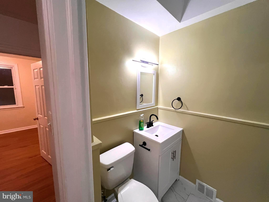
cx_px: 134
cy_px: 101
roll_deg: -1.1
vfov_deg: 89.9
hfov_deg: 106.2
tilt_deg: -8.9
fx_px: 101
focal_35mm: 13
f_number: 1.8
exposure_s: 1/120
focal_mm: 1.57
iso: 200
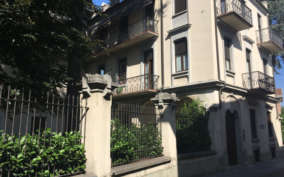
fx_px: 240
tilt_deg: +10.8
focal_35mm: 31
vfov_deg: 40.6
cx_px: 143
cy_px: 82
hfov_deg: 61.2
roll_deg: -0.3
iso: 25
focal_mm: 4.15
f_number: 2.2
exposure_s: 1/2079
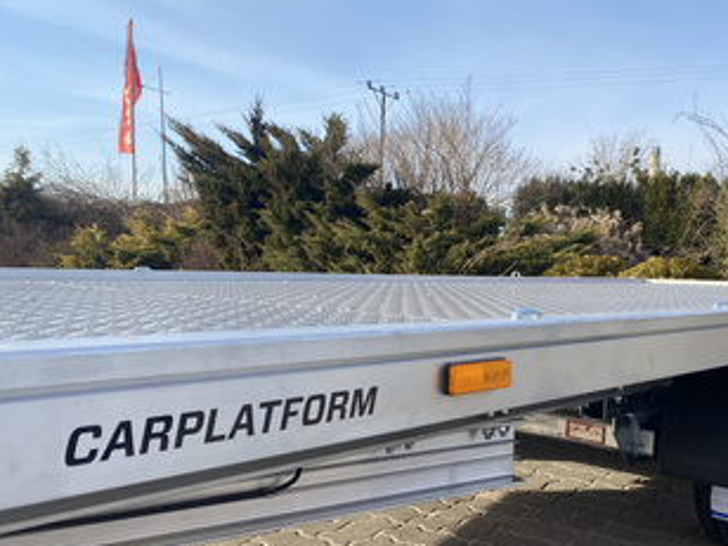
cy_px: 352
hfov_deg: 47.8
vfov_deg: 37.4
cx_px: 508
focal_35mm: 38
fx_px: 799
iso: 32
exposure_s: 1/1287
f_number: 1.8
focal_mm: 4.25
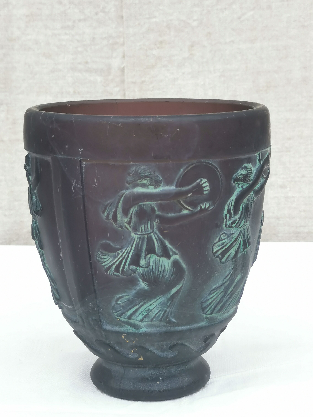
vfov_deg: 25.7
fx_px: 916
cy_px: 208
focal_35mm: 76
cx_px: 156
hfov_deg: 19.4
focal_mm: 5.58
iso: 50
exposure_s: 1/198
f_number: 1.8
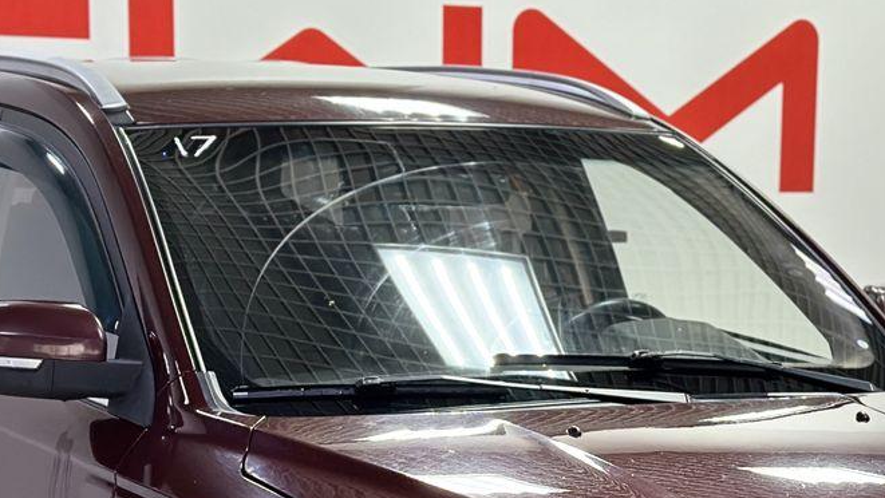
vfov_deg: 10.4
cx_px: 483
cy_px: 610
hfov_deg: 18.8
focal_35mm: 114
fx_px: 2676
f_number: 1.78
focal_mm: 6.86
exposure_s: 1/100
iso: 160
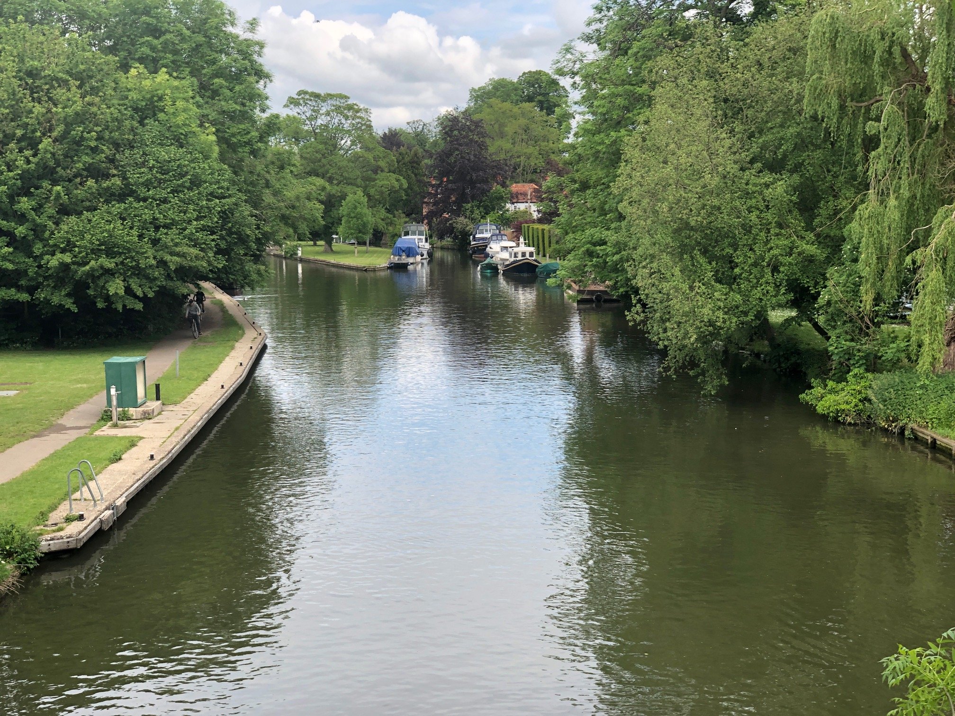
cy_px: 358
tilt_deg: -8.8
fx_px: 1435
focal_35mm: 52
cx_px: 478
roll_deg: +0.7
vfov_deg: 28.0
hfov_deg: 36.8
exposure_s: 1/345
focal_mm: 6
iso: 16
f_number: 2.4
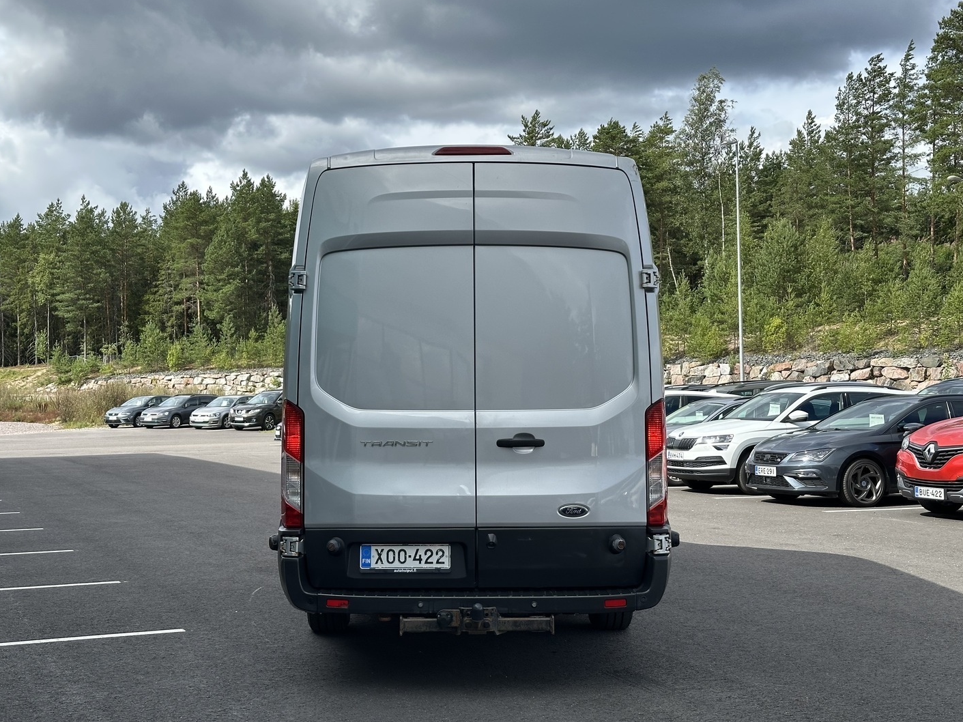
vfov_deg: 29.7
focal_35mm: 49
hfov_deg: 38.9
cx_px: 474
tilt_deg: +1.0
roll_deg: +1.5
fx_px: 1363
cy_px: 358
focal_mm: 6.86
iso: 64
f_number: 1.78
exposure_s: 1/1395
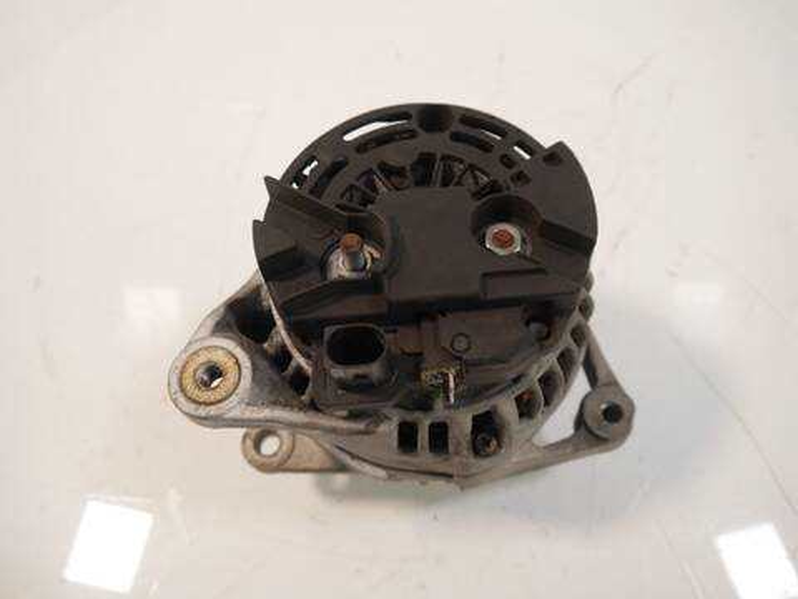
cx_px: 399
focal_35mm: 28
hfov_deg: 63.4
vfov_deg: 49.7
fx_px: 645
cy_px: 300
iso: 800
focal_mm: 14
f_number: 3.5
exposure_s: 1/125
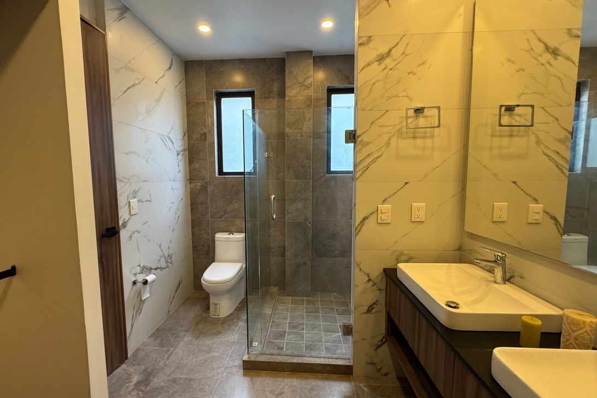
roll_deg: +1.1
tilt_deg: -5.3
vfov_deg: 73.7
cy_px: 202
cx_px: 289
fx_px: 265
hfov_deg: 96.7
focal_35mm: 16
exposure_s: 1/120
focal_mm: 2.22
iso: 320
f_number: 2.2
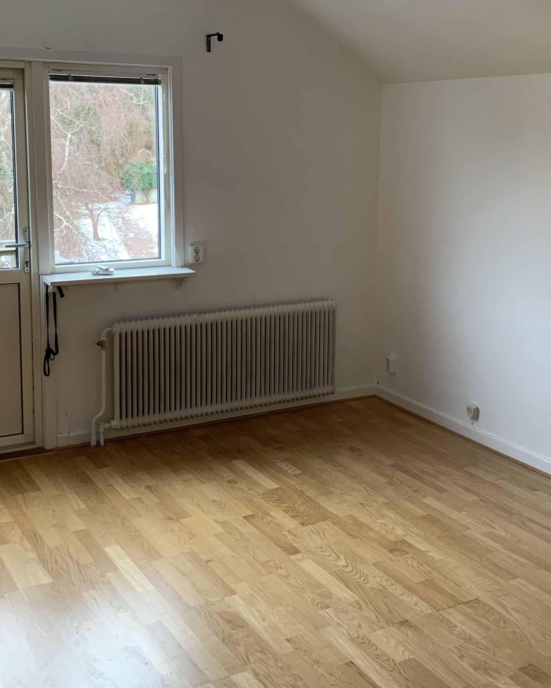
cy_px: 256
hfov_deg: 34.1
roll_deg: +0.7
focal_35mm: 44
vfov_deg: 41.7
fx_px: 897
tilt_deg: -8.4
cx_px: 306
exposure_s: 1/60
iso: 200
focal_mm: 4.25
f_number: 1.8
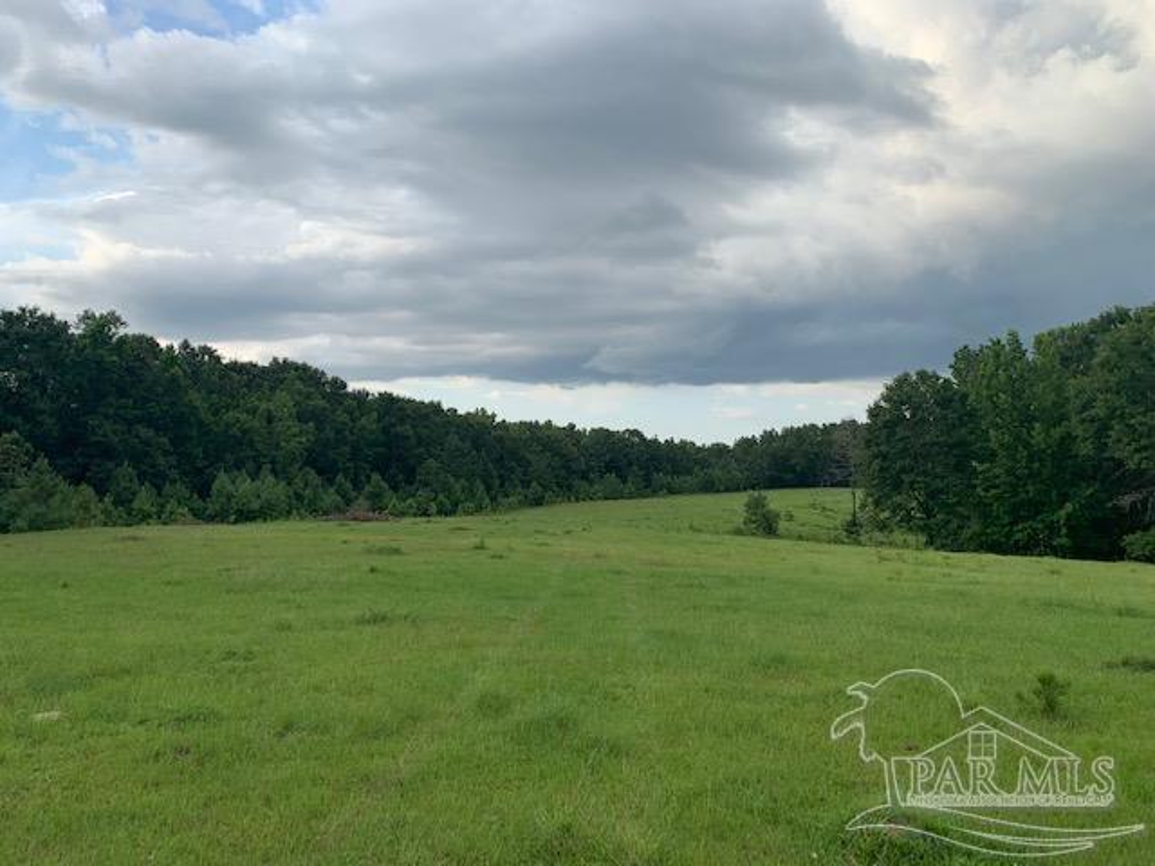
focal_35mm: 26
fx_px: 868
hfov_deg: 67.3
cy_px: 433
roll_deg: +0.2
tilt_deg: +3.3
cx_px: 578
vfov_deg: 53.1
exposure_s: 1/1585
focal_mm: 4.25
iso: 25
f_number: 1.8
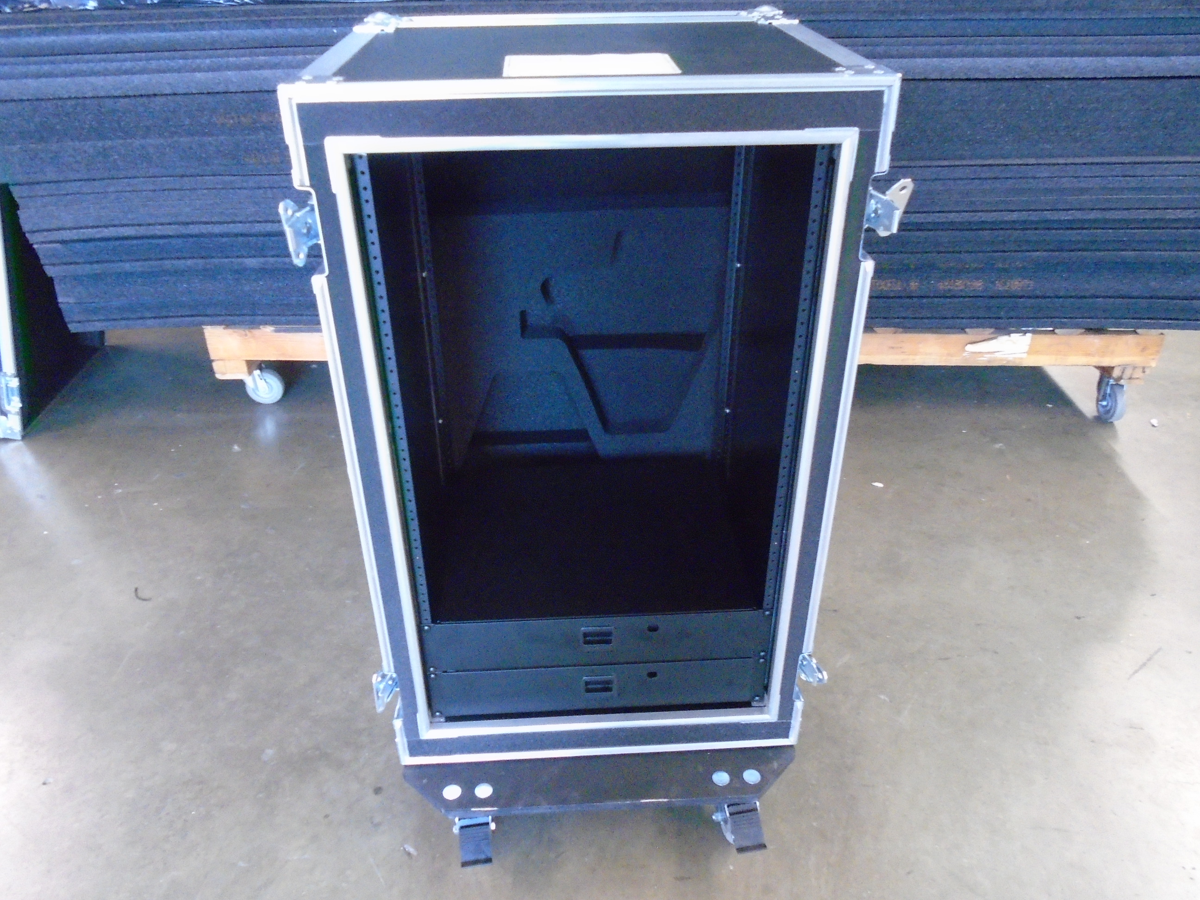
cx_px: 600
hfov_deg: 67.3
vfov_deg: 53.1
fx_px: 901
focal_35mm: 26
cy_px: 450
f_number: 3.2
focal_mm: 4.6
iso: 800
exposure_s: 1/13
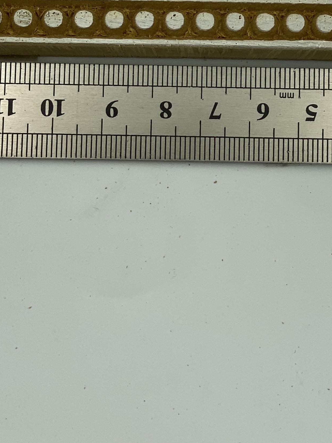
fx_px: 1624
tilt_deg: -78.2
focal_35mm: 127
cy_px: -69
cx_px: 254
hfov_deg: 11.6
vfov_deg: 15.1
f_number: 2
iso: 20
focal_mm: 6
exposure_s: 1/813
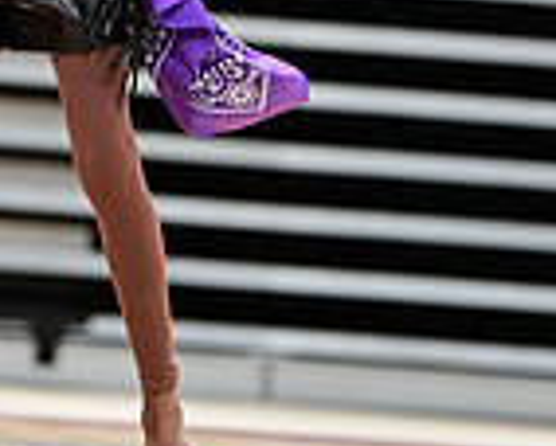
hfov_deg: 4.1
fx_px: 7679
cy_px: -180
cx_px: 192
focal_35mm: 466
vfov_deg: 3.3
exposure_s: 1/1000
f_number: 3.2
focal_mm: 122
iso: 6400
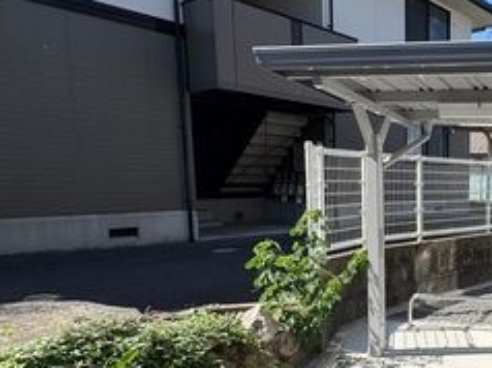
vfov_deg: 42.4
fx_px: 469
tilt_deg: -6.3
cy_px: 240
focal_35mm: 33
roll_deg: -2.0
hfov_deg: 46.5
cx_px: 490
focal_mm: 2.22
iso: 40
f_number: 2.2
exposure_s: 1/1277
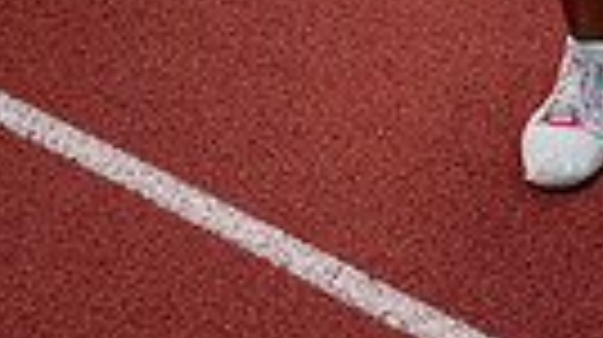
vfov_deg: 8.6
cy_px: -640
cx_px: 648
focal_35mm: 120
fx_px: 1916
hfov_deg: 17.3
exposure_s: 1/250
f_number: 8
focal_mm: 34
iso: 400
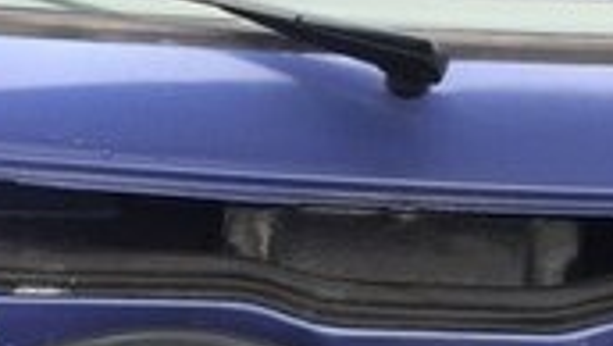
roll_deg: -1.9
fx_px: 1968
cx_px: 442
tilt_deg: -36.1
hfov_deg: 17.6
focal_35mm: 121
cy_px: 469
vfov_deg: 9.8
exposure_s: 1/142
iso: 32
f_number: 2.2
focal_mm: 4.15
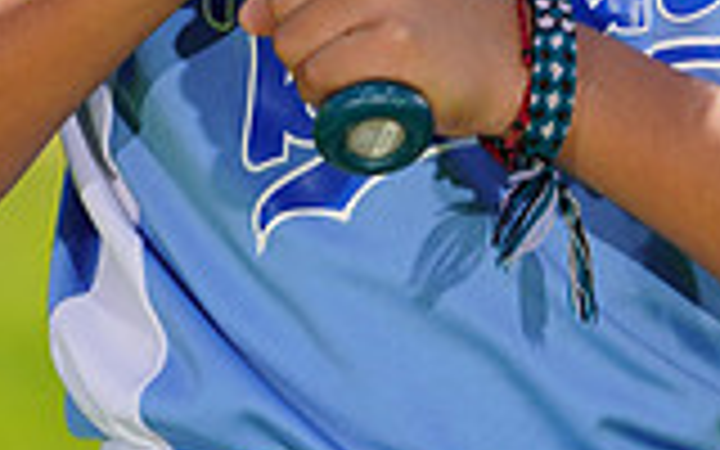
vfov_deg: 1.3
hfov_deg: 2.1
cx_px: 434
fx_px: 19642
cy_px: -558
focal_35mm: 1001
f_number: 8
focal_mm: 271
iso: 100
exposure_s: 1/250
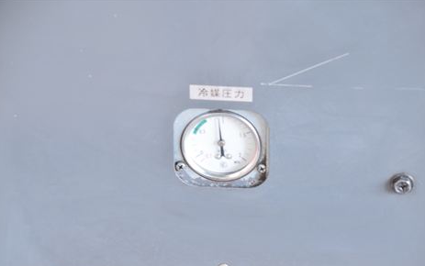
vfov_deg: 9.2
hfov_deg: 14.7
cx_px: 220
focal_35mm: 142
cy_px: 149
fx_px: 1646
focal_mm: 86
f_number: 6.3
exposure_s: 1/50
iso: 1250
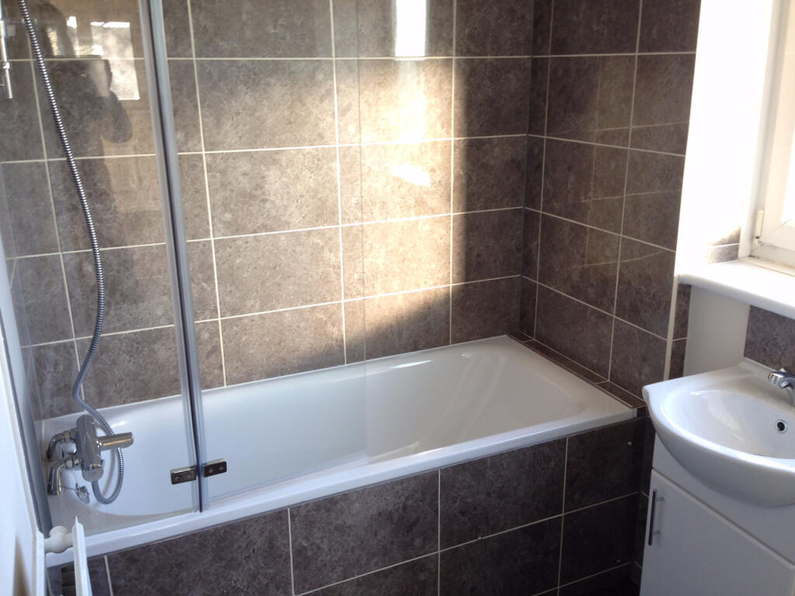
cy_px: 298
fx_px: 758
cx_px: 398
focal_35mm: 33
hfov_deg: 55.4
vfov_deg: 42.9
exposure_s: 1/24
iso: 50
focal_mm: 4.12
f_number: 2.4
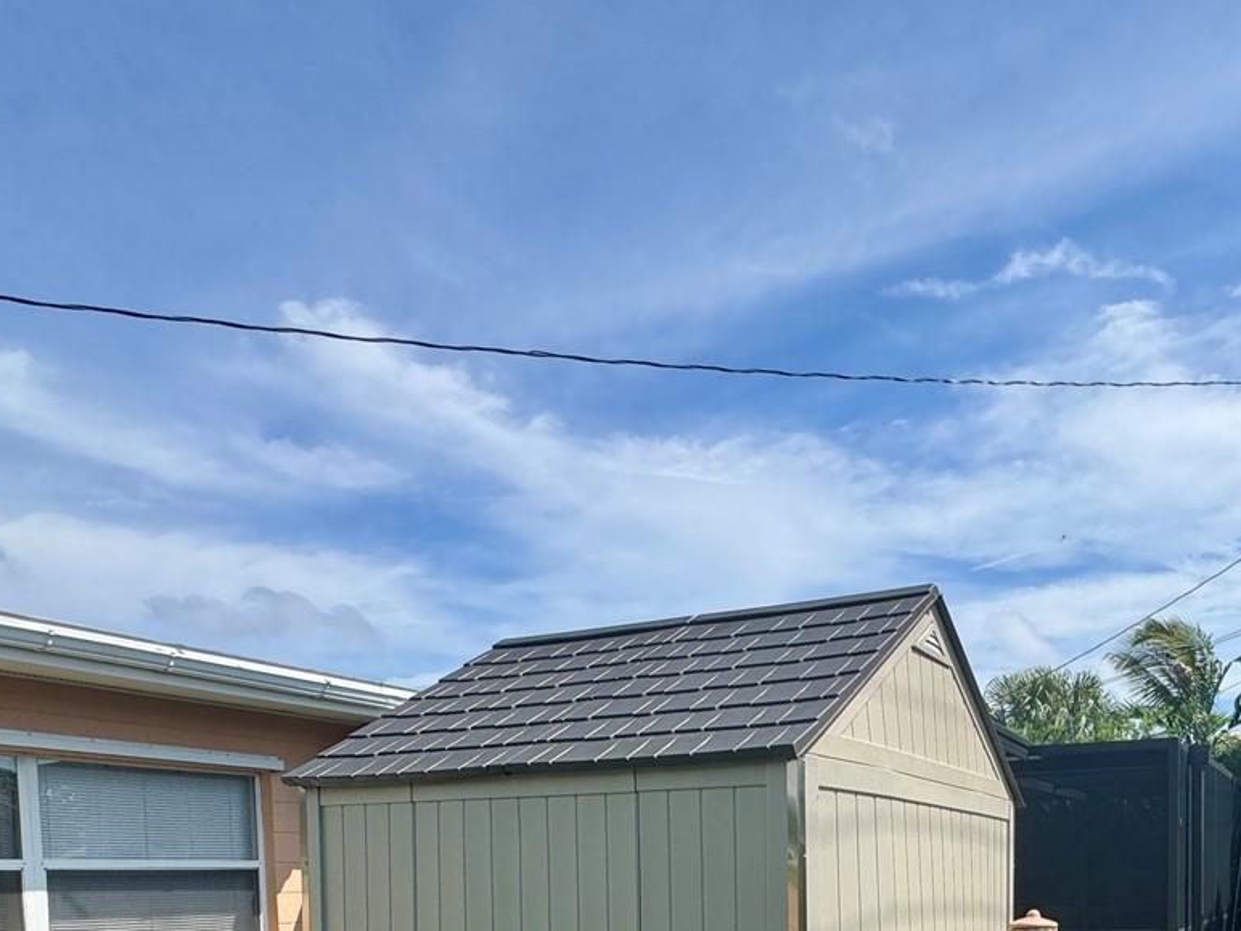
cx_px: 883
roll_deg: +0.7
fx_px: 1040
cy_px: 934
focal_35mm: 29
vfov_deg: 41.8
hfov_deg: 59.4
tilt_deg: -3.8
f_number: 2.2
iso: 50
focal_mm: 2.22
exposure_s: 1/2028
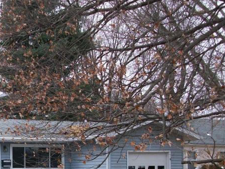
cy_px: 151
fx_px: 500
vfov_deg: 18.8
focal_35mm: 77
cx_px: 6
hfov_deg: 24.3
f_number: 2.8
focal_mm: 5.7
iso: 64
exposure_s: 1/113
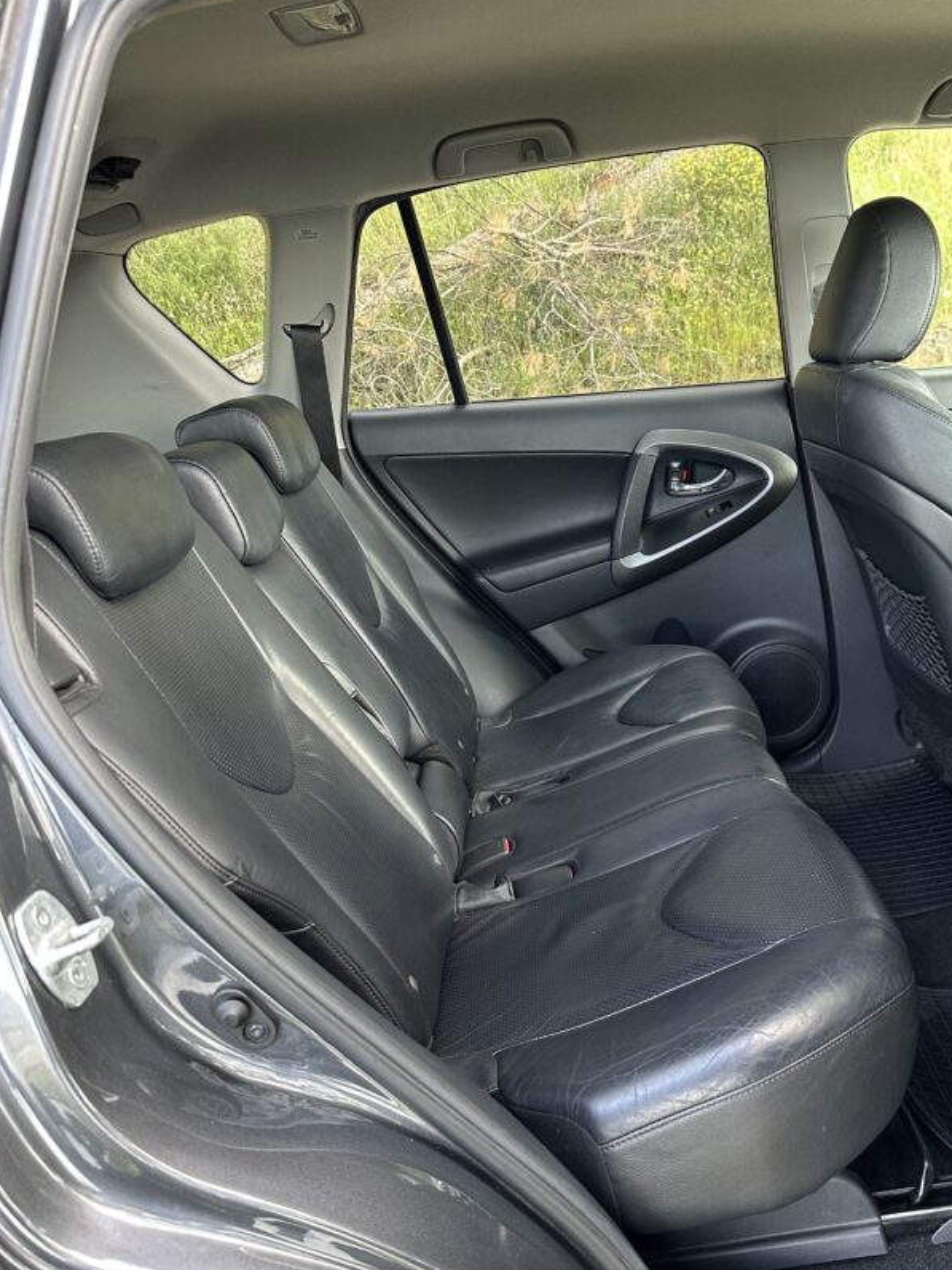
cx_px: 616
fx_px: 1173
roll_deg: +3.2
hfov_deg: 43.7
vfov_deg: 56.7
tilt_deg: -16.8
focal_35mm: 32
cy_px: 709
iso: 250
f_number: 1.78
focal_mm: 6.86
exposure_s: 1/83
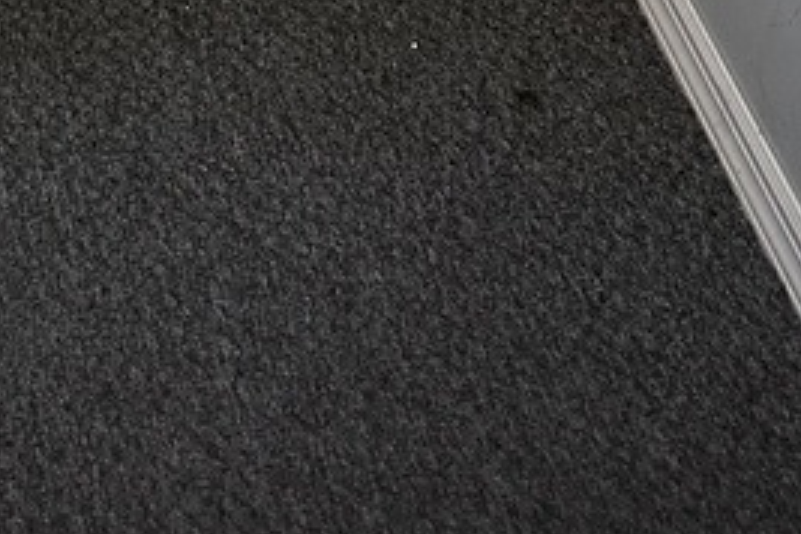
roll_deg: -0.4
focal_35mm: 101
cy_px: -1014
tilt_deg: -16.4
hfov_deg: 19.4
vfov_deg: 10.3
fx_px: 2247
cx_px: -72
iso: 160
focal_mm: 6.86
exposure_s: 1/121
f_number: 1.78
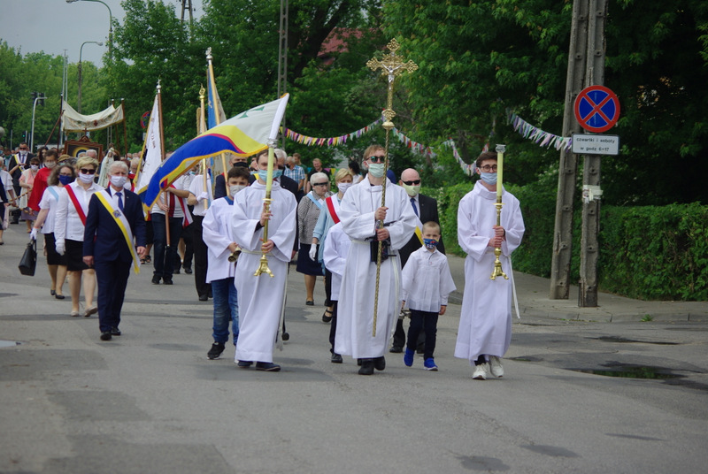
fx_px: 2797
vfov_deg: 9.7
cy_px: 237
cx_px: 354
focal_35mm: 142
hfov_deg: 14.4
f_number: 4.5
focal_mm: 95
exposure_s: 1/750
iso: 140
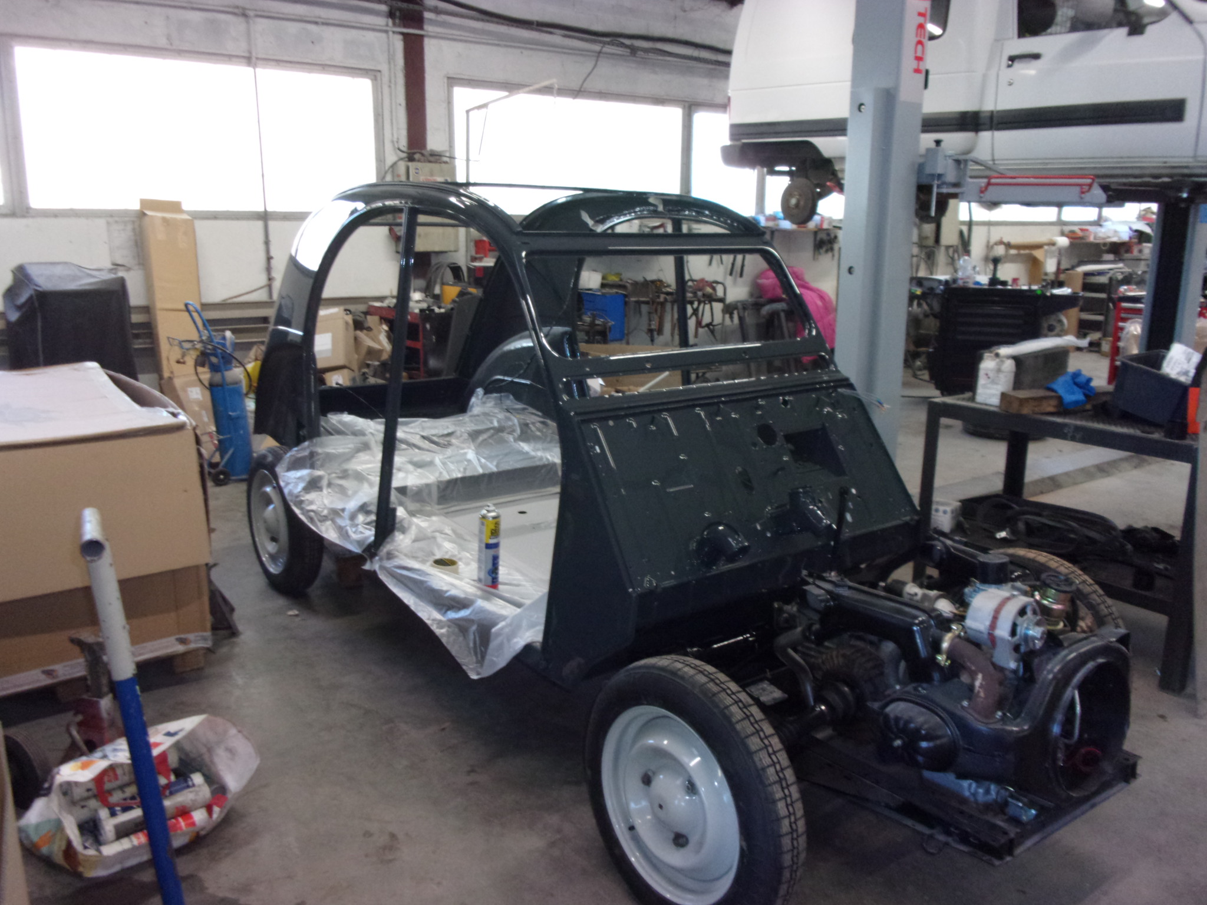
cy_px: 452
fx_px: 976
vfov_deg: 49.7
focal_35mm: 28
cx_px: 604
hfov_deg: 63.4
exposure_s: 1/34
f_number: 3.9
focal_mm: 5.1
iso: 305
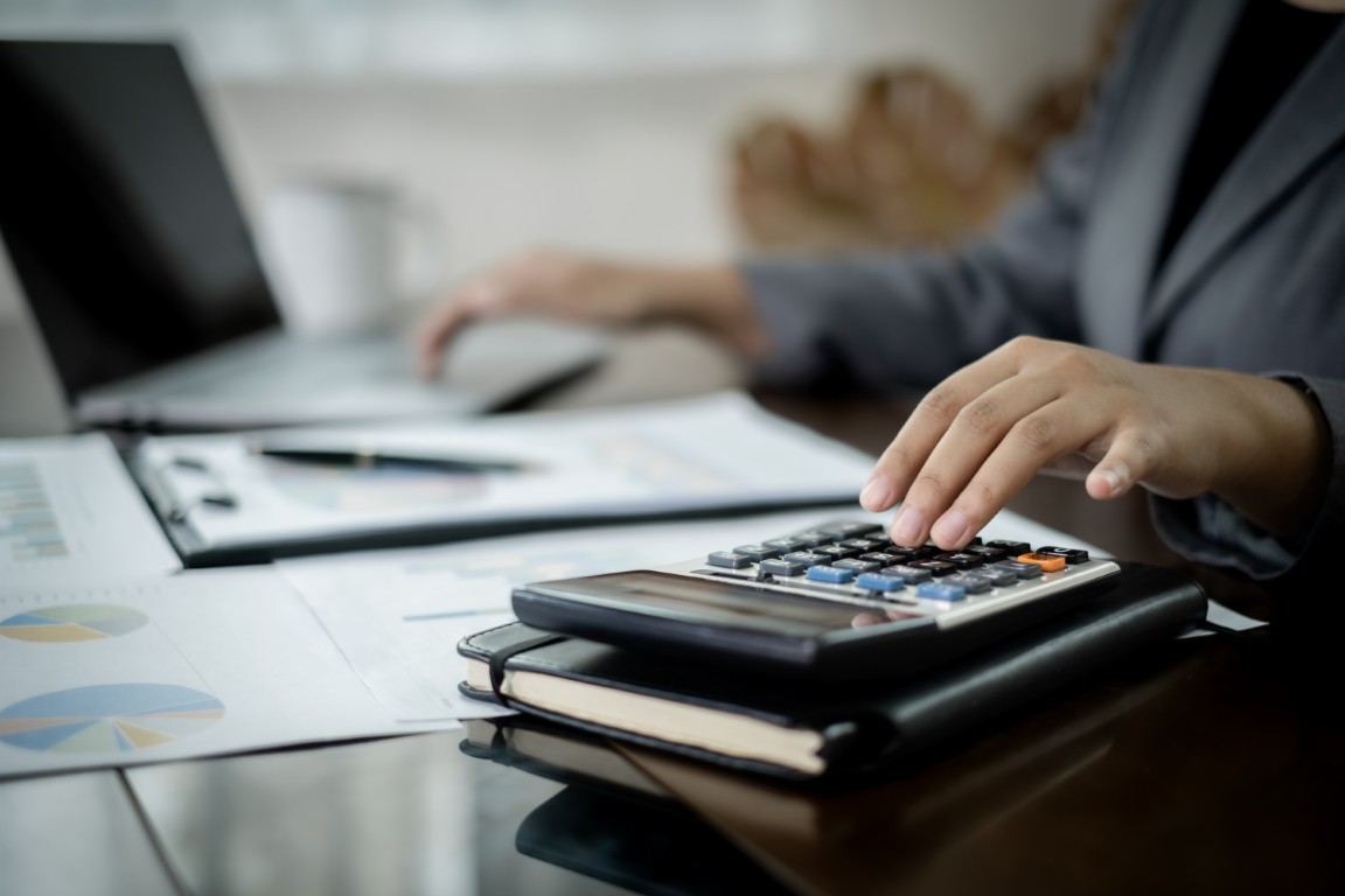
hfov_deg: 37.5
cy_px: 448
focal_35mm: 53
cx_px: 672
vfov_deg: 25.5
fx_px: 1980
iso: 200
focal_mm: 35
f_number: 1.4
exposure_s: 1/180
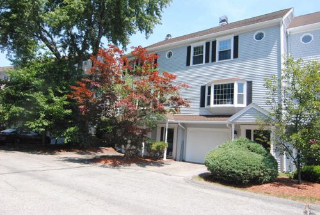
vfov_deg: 53.4
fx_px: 214
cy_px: 108
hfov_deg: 73.6
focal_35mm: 24
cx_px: 160
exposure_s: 1/640
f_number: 13
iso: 1600
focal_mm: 16
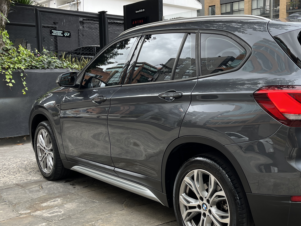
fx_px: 383
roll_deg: -0.1
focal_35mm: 44
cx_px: 235
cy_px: 122
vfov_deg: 32.9
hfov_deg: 41.4
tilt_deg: -7.3
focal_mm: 5.1
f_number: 1.6
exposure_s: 1/205
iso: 40
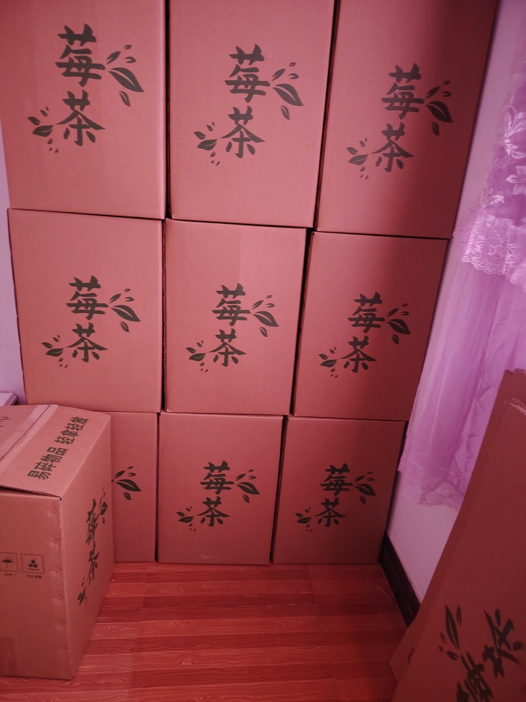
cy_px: 351
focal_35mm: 24
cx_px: 263
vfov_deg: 71.6
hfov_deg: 56.8
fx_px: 486
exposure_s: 1/50
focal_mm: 5.25
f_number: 1.75
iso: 4841
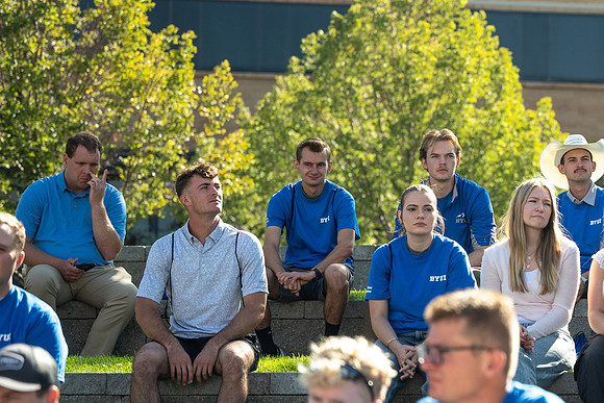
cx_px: 677
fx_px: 3195
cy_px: 186
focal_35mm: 190
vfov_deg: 7.2
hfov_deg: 10.7
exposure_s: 1/1250
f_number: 2.8
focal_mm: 83
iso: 80
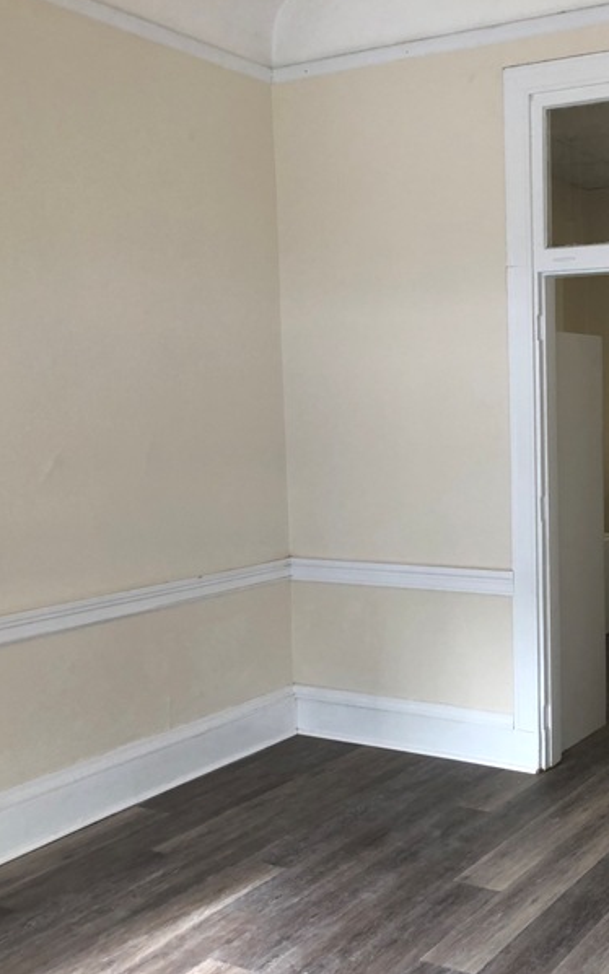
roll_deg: +0.6
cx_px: 588
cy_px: 485
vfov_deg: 49.3
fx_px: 1062
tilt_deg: -6.1
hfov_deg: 30.1
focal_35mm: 40
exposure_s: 1/30
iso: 25
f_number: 1.8
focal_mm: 3.99
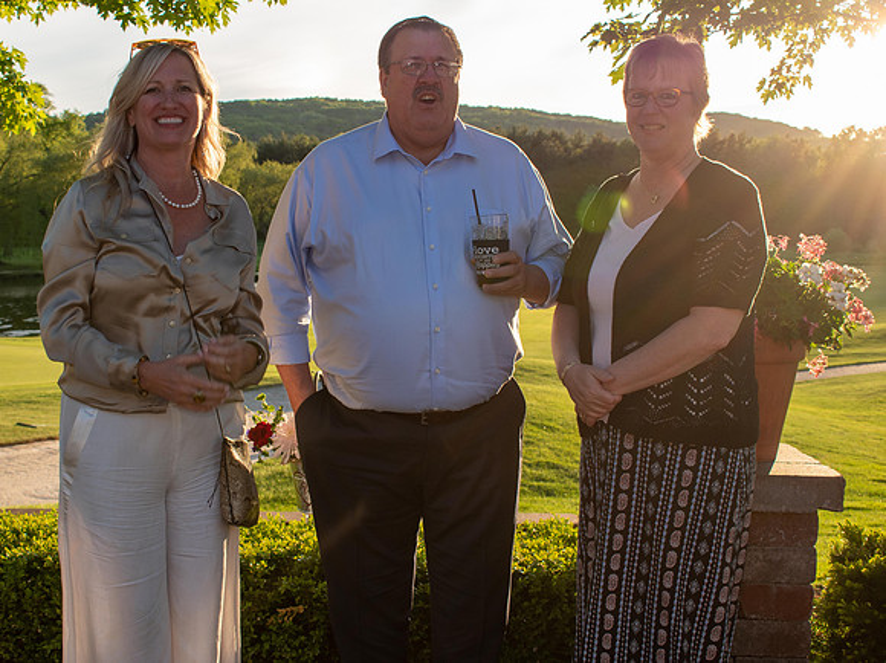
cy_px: 314
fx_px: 1484
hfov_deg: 33.2
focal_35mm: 58
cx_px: 362
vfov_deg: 25.2
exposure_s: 1/160
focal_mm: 34
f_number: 6.3
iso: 100
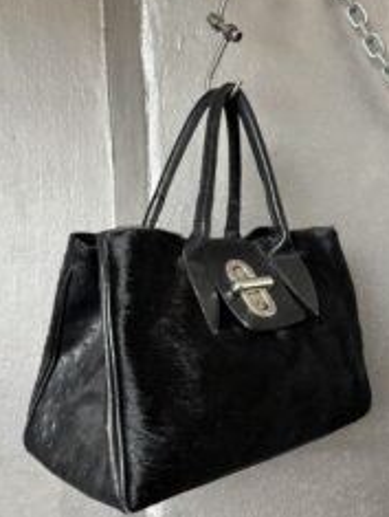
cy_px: 252
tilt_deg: +0.5
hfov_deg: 39.7
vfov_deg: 51.3
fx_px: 538
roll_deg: -1.6
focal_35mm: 36
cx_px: 181
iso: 320
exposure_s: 1/60
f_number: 1.78
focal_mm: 6.76
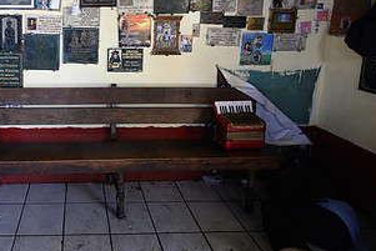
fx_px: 282
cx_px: 94
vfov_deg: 45.5
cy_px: 49
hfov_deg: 63.4
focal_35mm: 27
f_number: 4
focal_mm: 14
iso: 500
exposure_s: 1/80
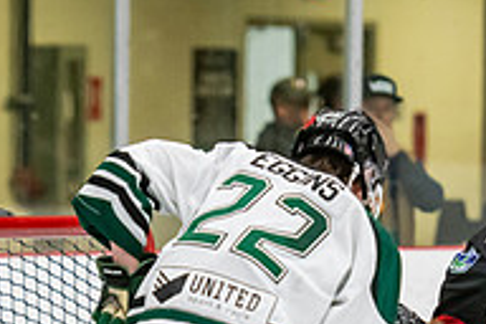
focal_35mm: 445
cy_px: 470
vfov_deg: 3.1
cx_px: 157
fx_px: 6007
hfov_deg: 4.6
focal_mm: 125
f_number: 3.2
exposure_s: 1/640
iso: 2000
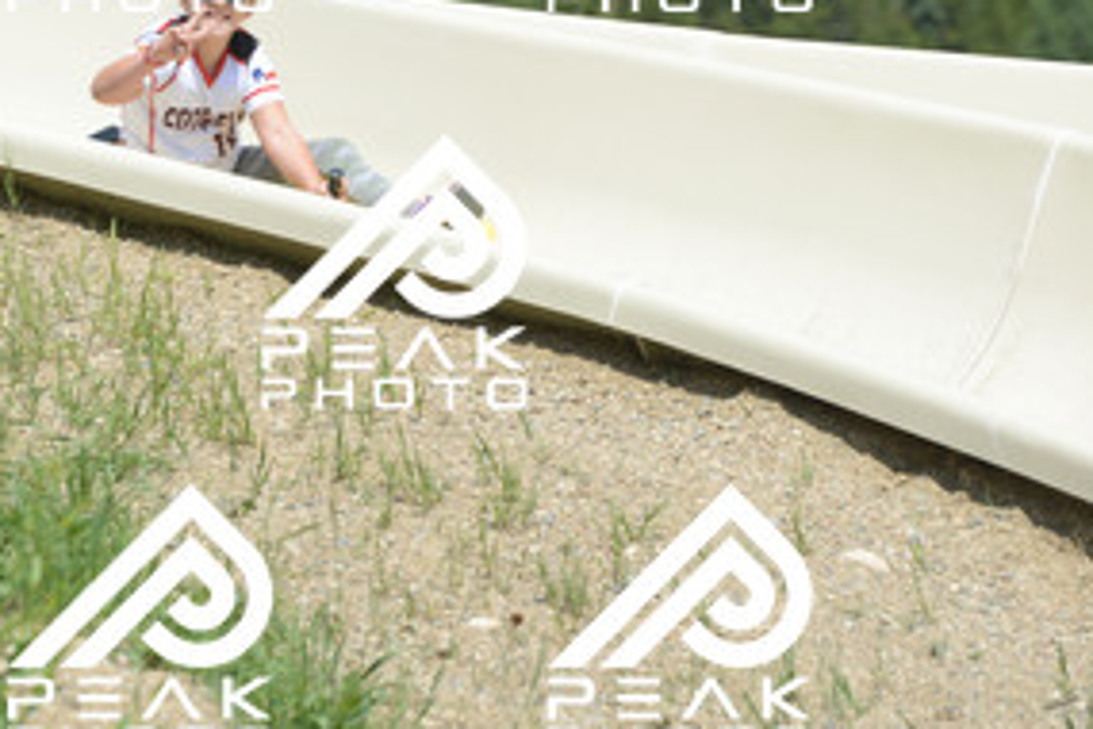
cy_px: 247
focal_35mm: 274
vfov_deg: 5.0
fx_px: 8318
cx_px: 410
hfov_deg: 7.5
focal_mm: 195
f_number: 6.3
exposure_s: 1/640
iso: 200
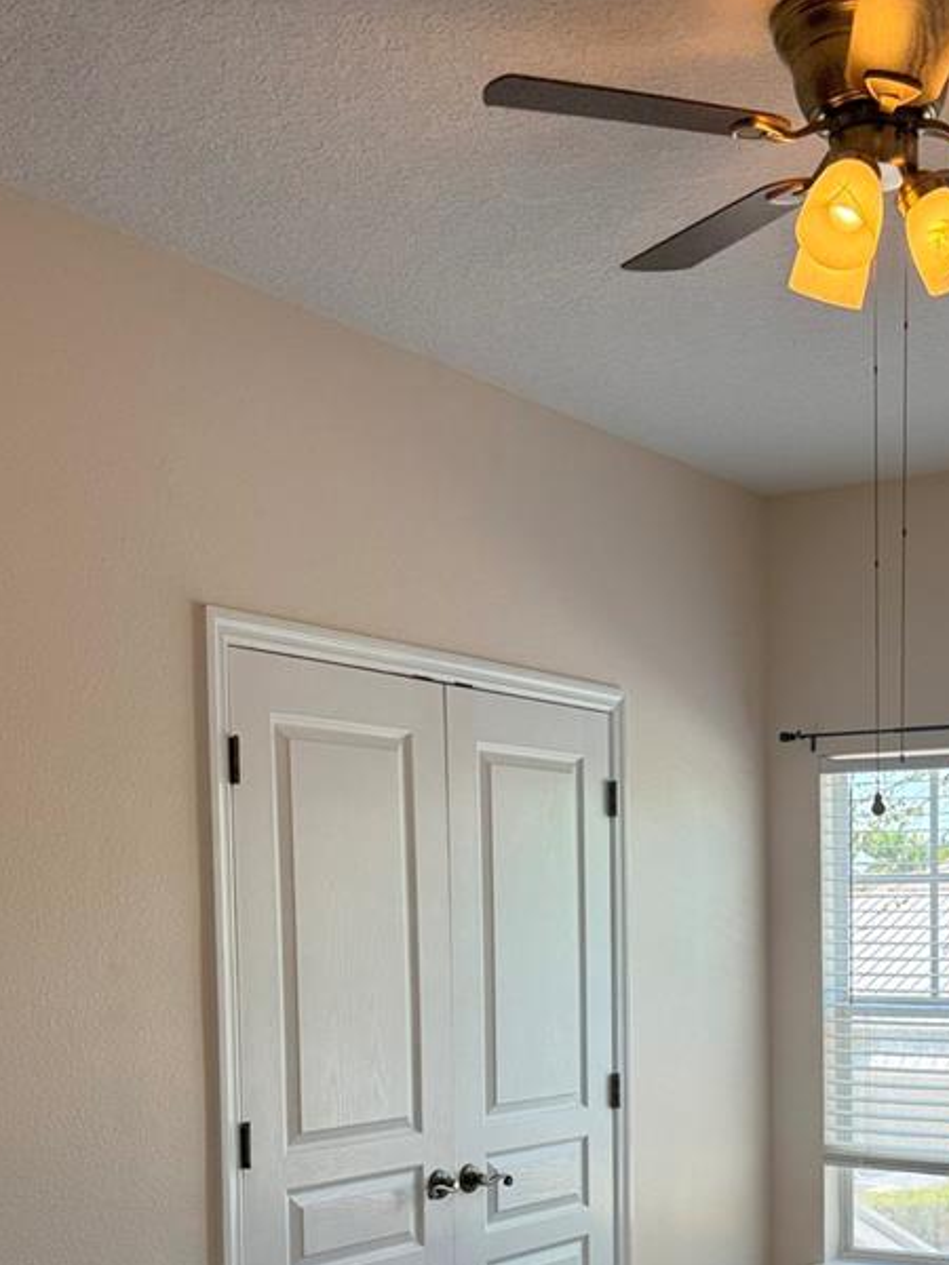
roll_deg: +0.2
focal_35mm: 48
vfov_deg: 38.1
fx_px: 1755
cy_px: 1027
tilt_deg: -3.9
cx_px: 848
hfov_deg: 29.1
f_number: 1.78
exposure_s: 1/350
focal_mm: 6.76
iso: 80
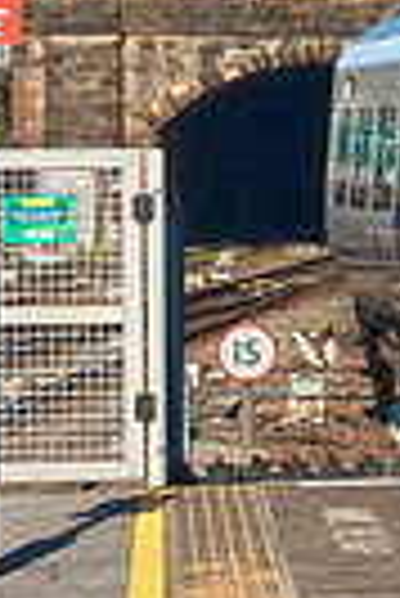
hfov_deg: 5.0
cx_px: 1164
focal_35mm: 261
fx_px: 4338
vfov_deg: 7.9
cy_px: 121
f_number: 4.5
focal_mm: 40
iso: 200
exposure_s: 1/1250
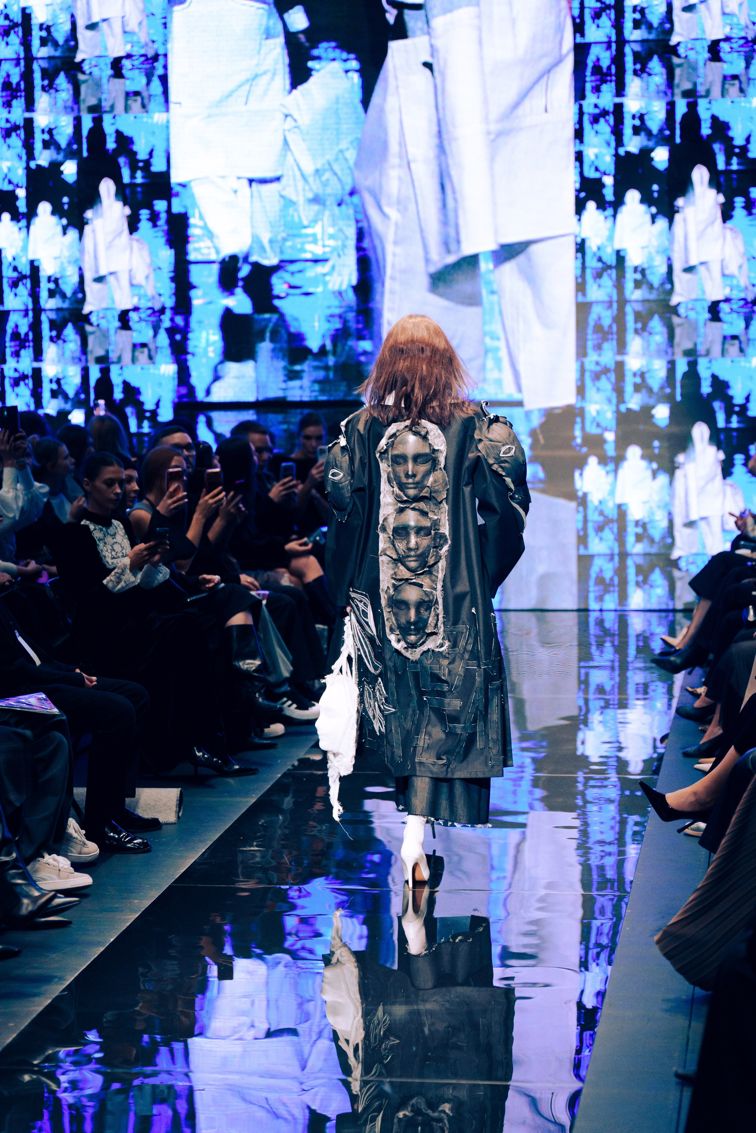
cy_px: 566
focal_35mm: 79
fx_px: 2488
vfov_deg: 25.7
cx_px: 378
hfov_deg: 17.3
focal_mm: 79
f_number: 2.5
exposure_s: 1/320
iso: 2000
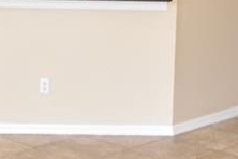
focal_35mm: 108
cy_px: -68
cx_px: 124
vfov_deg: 12.2
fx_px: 714
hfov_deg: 18.9
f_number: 4.5
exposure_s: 1/80
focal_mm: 10
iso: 400
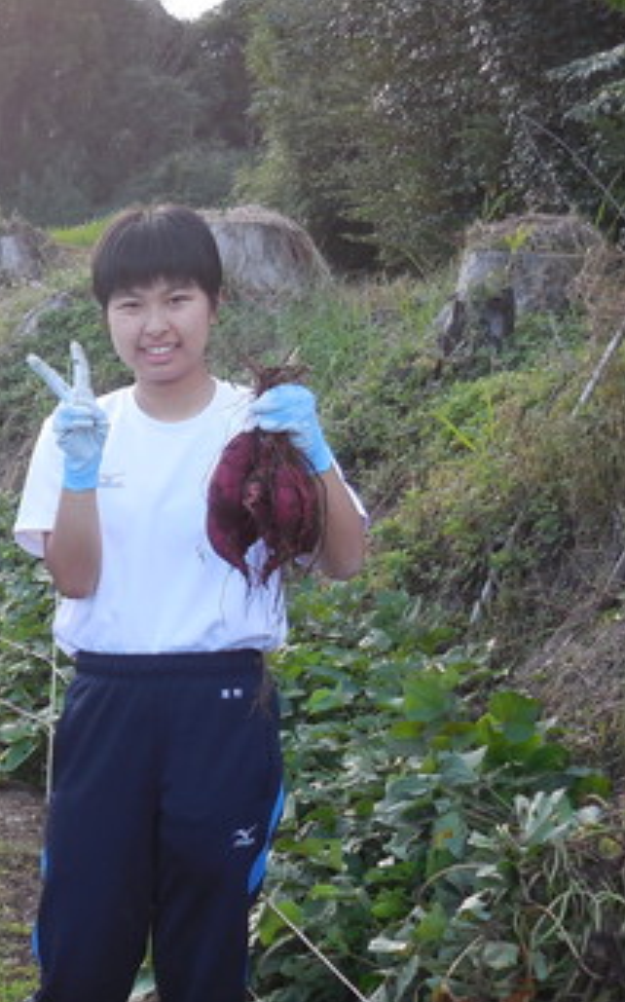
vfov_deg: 23.3
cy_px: 488
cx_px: -202
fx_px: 2429
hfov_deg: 14.1
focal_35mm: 89
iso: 125
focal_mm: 8.1
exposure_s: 1/60
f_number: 4.2
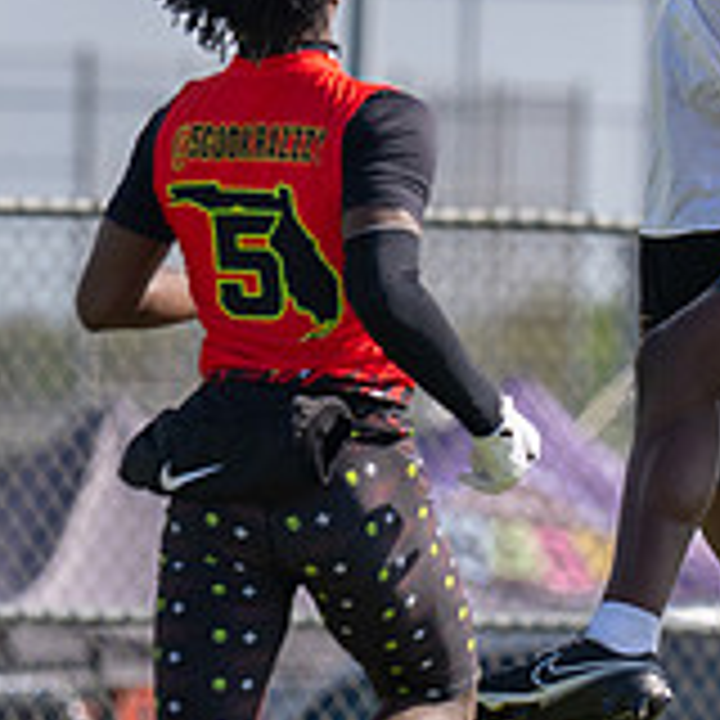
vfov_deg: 2.2
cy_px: 53
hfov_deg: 2.2
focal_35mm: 783
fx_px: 18426
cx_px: 669
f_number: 2.8
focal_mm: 147
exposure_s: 1/2500
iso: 100
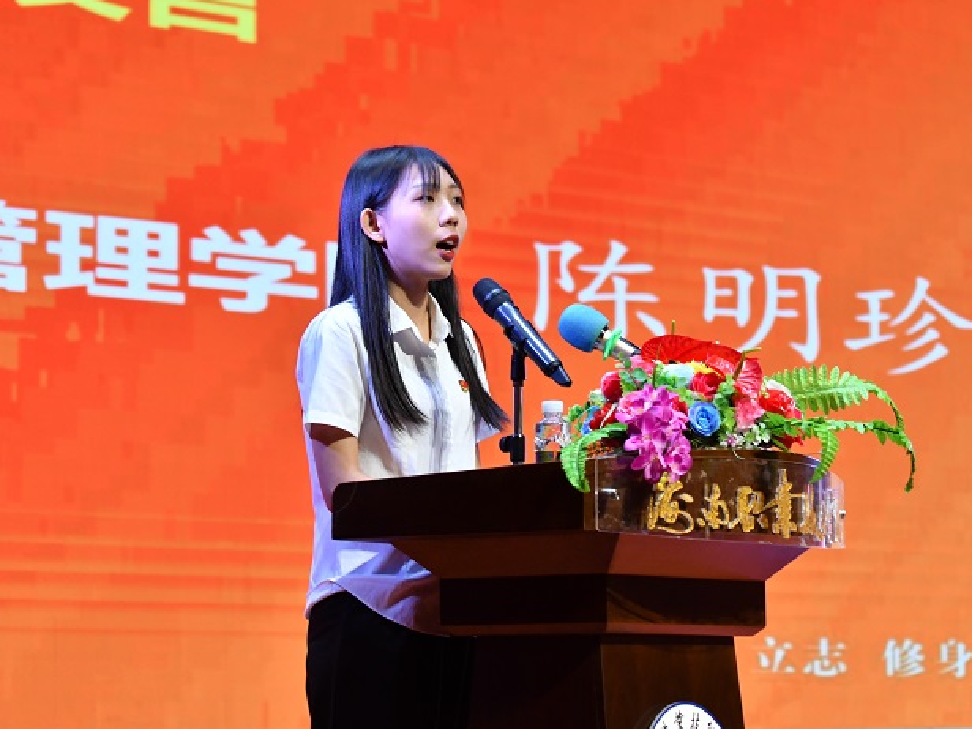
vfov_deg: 11.3
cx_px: 514
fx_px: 3678
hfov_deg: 15.1
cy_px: 363
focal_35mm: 131
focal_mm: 80
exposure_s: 1/160
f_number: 4.5
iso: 1600
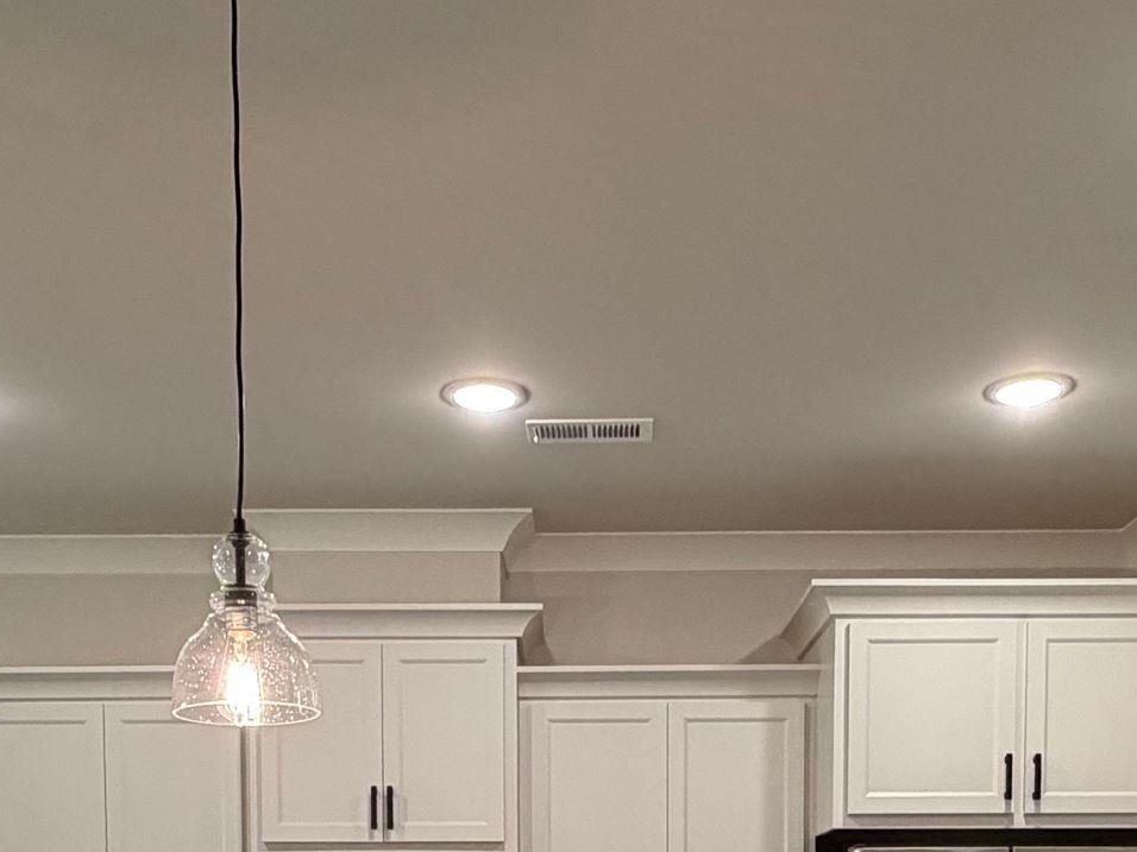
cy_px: 1024
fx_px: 1478
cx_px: 580
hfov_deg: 42.1
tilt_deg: -2.9
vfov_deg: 28.1
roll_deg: +0.0
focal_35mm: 45
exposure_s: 1/120
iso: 250
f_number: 2.2
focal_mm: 2.22
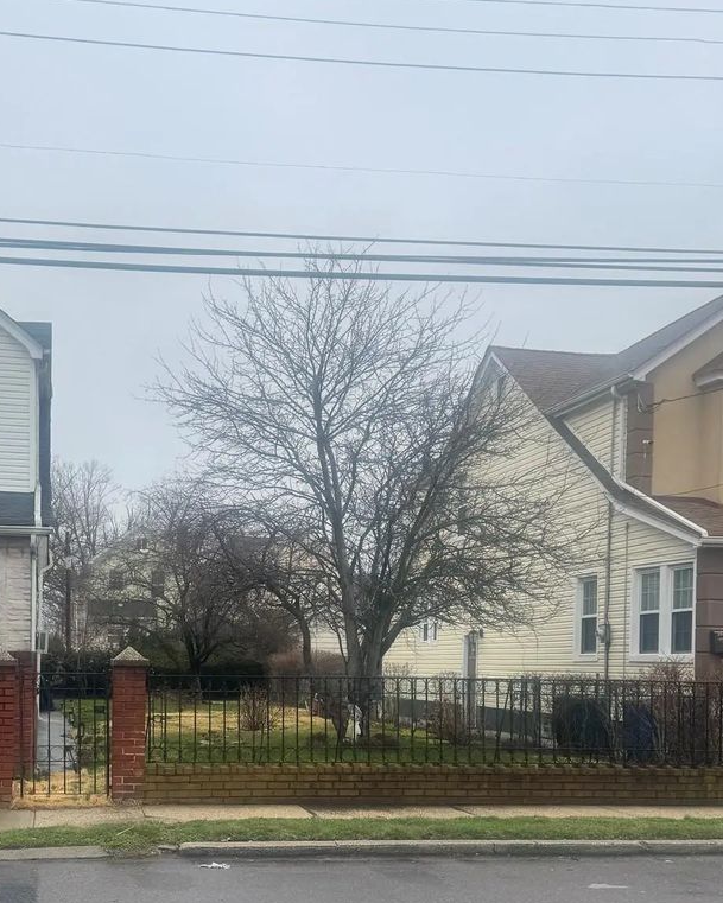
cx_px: 201
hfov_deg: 35.1
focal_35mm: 42
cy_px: 675
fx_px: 1123
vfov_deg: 42.5
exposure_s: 1/1456
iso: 80
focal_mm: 6.76
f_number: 1.78
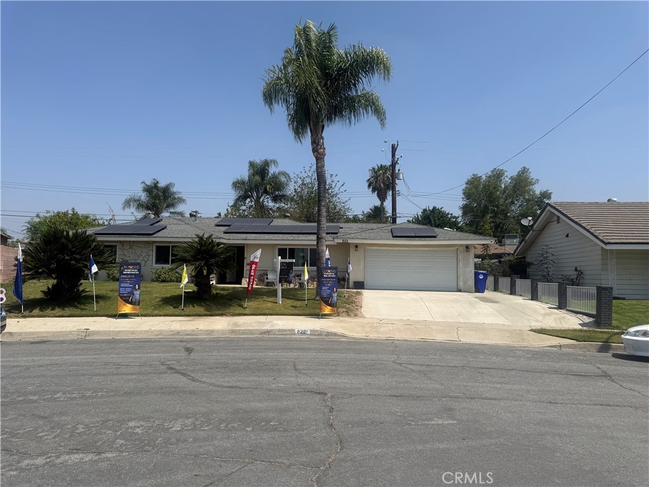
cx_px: 324
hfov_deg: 71.6
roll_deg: -1.8
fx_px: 450
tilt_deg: +3.6
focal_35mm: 24
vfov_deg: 56.8
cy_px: 244
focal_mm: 6.76
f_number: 1.78
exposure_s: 1/6173
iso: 80
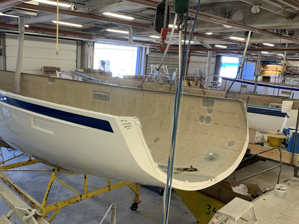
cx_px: 111
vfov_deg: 42.8
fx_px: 285
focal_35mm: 33
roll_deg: -3.4
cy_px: 129
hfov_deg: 54.7
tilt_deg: -11.7
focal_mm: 4.25
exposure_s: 1/121
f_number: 1.8
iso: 80
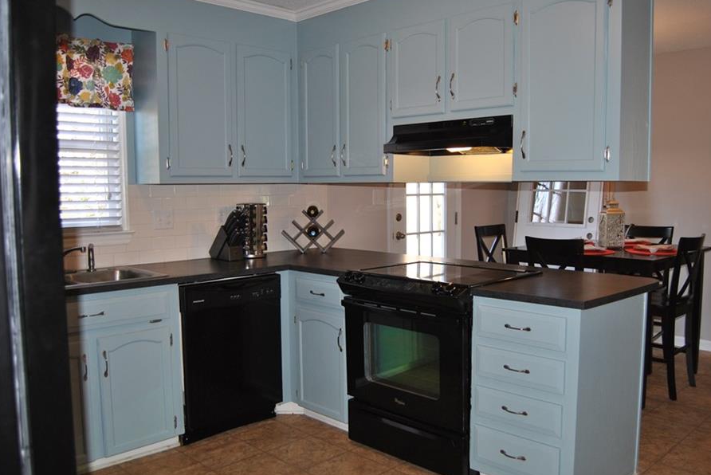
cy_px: 241
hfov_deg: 60.1
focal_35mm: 31
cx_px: 390
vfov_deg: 42.4
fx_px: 613
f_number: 3.5
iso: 200
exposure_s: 1/60
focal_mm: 18
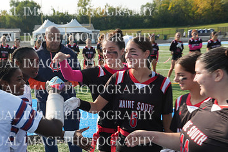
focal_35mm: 59
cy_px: 102
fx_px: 374
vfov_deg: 22.9
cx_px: 61
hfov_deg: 33.4
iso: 125
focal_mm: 24
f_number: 9
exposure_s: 1/160
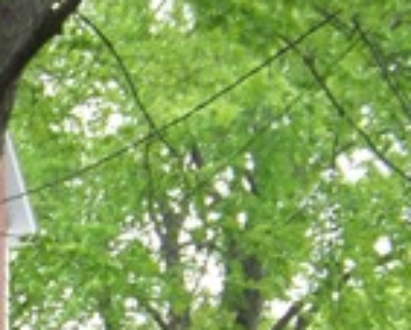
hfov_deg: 11.5
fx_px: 1935
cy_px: 458
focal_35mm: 159
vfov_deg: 9.5
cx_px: -265
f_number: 2.8
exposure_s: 1/50
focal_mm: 5.85
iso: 64
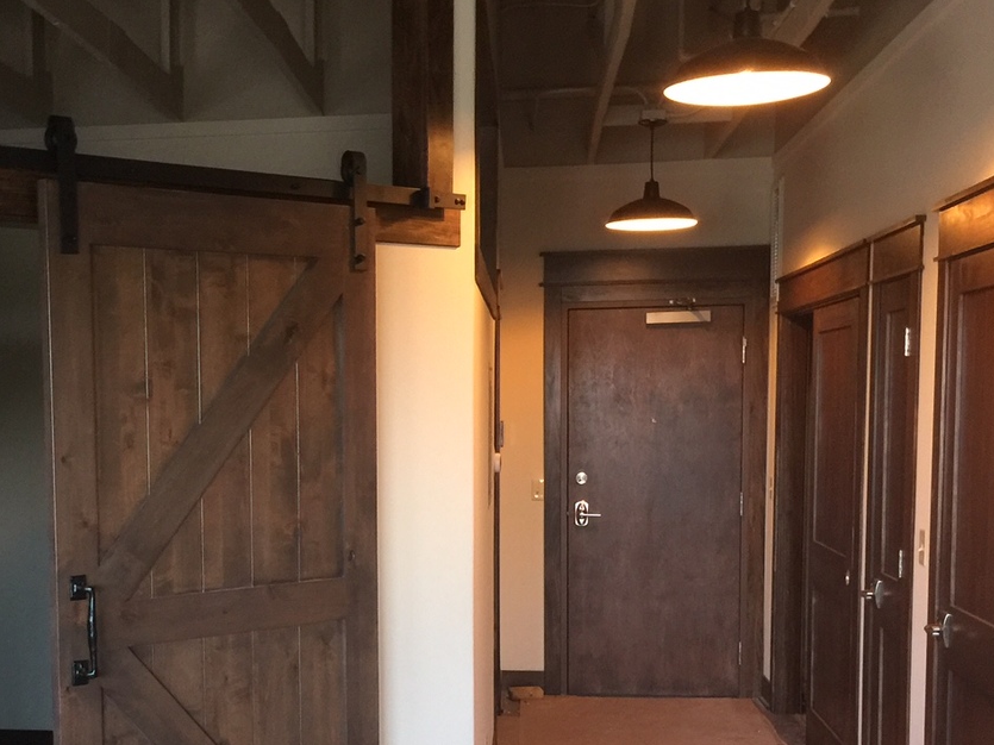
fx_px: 1436
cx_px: 302
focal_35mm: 50
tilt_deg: -5.4
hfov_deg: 37.6
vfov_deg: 28.7
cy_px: 545
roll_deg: +0.0
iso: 125
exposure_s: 1/15
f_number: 2.2
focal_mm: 4.15
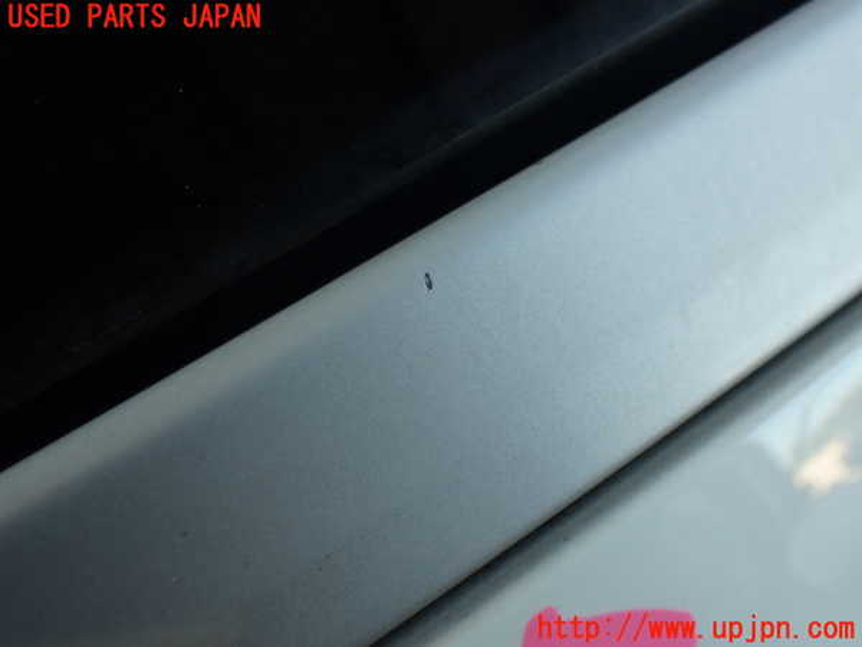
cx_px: 431
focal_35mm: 32
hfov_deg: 56.8
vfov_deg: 44.2
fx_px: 797
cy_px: 324
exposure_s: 1/80
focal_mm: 5.79
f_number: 3.2
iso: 100
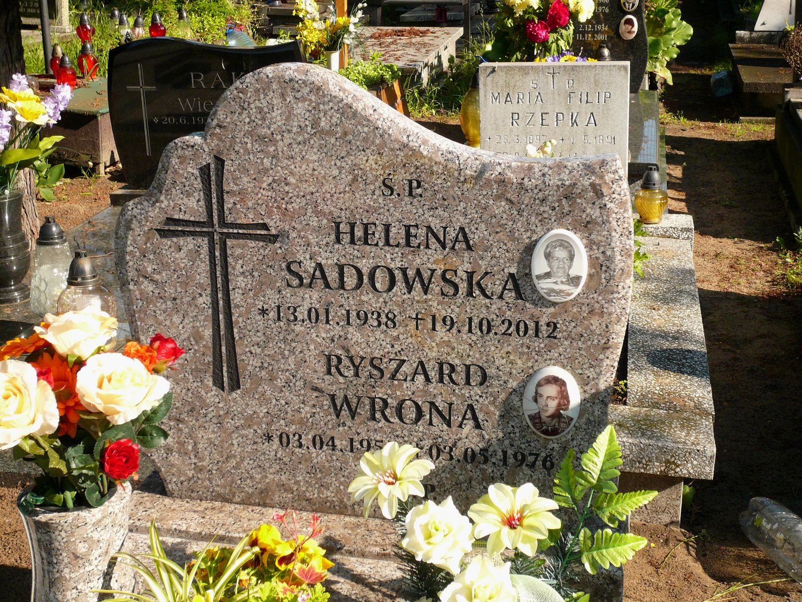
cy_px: 301
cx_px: 401
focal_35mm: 54
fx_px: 1251
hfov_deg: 35.5
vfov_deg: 27.0
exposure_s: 1/400
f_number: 3.8
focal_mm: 8.8
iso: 100
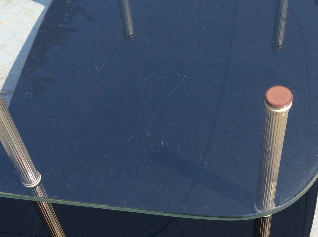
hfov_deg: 30.3
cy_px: 113
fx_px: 587
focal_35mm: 64
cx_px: 180
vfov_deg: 22.9
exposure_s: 1/1040
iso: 32
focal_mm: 3.3
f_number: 2.4
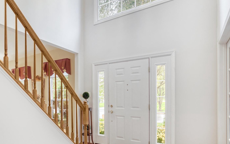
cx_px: 73
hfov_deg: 72.1
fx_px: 150
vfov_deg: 50.3
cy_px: 94
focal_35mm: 24
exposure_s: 1/5
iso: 1250
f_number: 8
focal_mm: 16
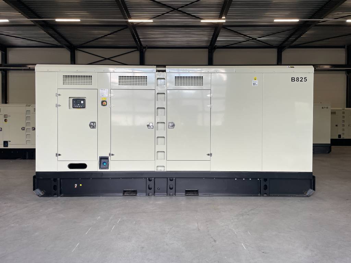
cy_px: 132
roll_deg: -0.4
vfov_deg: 53.1
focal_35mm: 26
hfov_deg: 67.3
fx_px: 264
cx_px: 176
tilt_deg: -2.2
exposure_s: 1/100
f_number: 1.6
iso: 40
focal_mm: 4.2
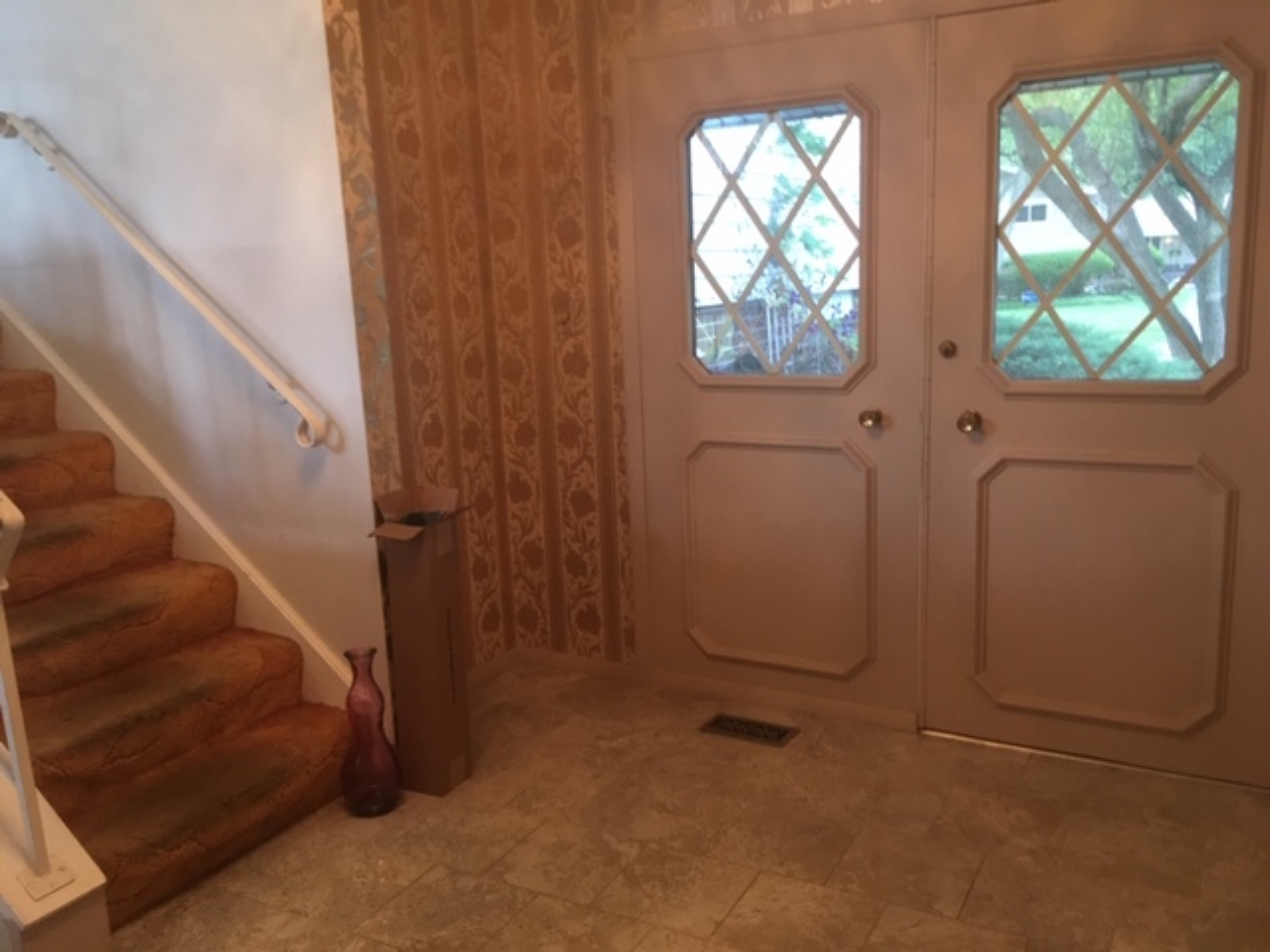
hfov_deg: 61.7
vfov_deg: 48.2
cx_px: 635
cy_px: 476
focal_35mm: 29
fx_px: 1064
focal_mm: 4.15
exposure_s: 1/30
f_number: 2.2
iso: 100
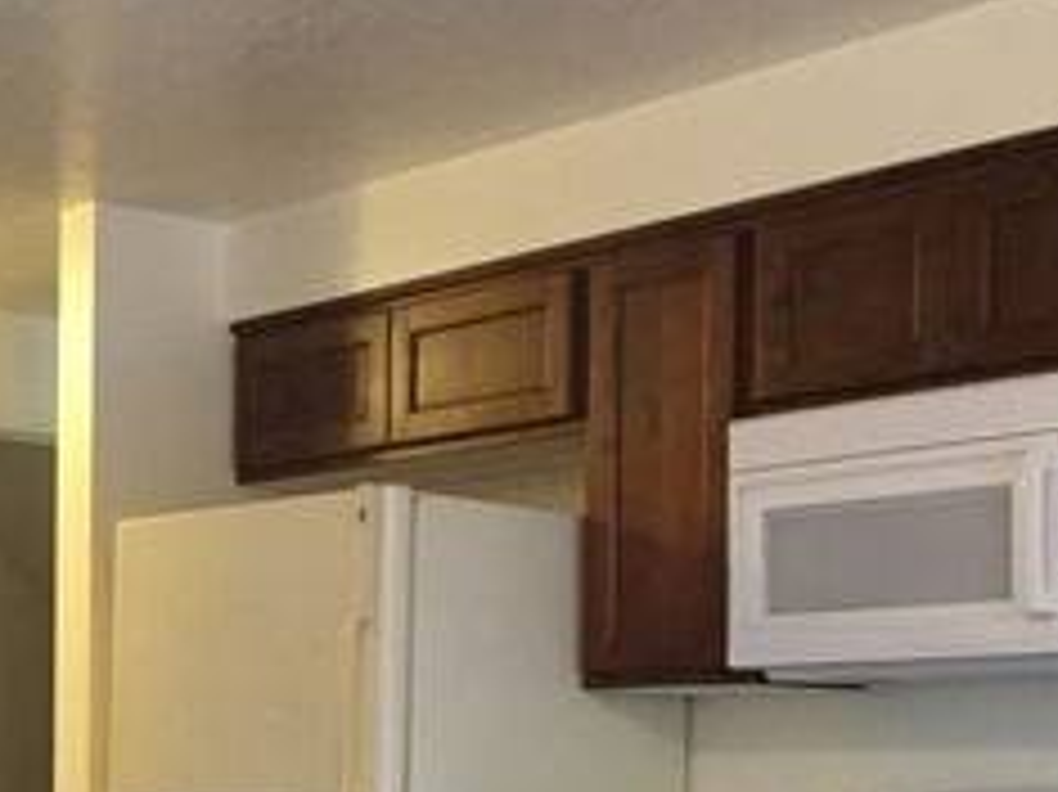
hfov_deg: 23.9
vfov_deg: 18.2
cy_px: 774
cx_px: 50
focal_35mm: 79
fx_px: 2413
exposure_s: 1/30
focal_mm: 4.15
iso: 160
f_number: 2.2
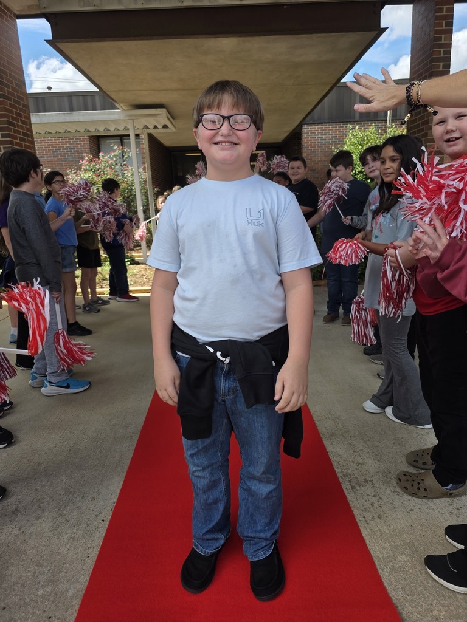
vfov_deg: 73.9
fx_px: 414
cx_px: 234
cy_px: 311
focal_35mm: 23
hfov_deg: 58.9
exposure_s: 1/2321
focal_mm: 6.3
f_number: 1.7
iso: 80
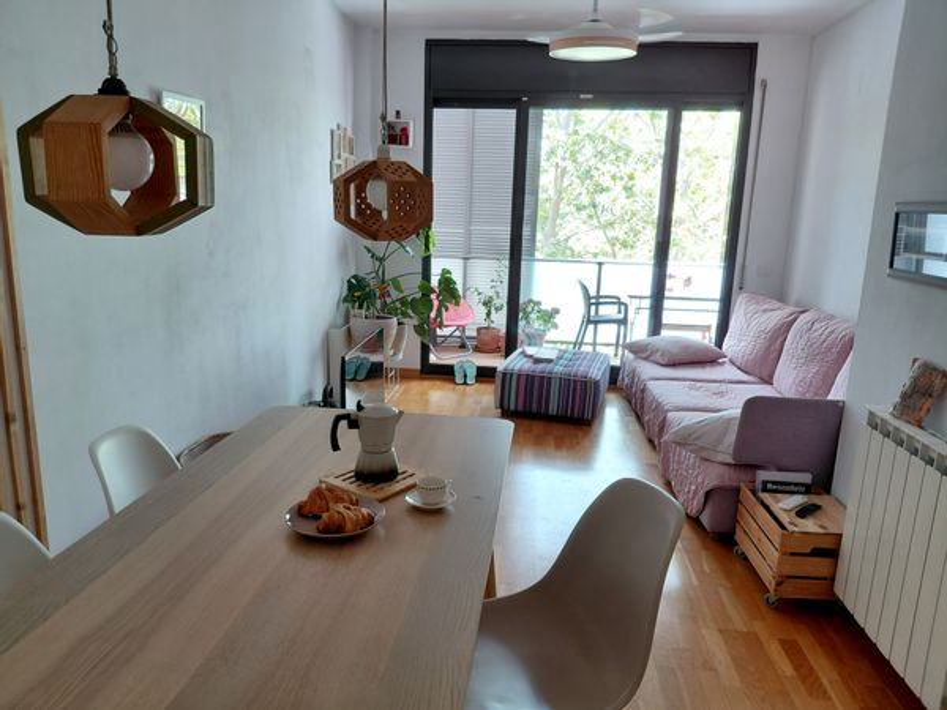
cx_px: 474
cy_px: 355
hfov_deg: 69.4
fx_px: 684
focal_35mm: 25
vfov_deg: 54.9
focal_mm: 4.69
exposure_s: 1/50.1
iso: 200
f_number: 1.8
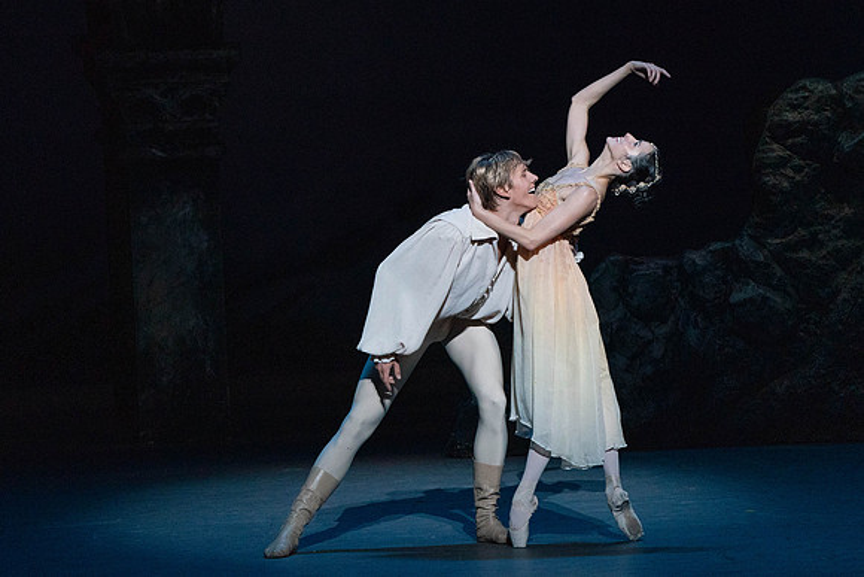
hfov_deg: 4.8
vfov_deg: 3.2
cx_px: 430
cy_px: 260
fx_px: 10308
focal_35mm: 429
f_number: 7.1
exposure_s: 1/200
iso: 8000
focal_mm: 361
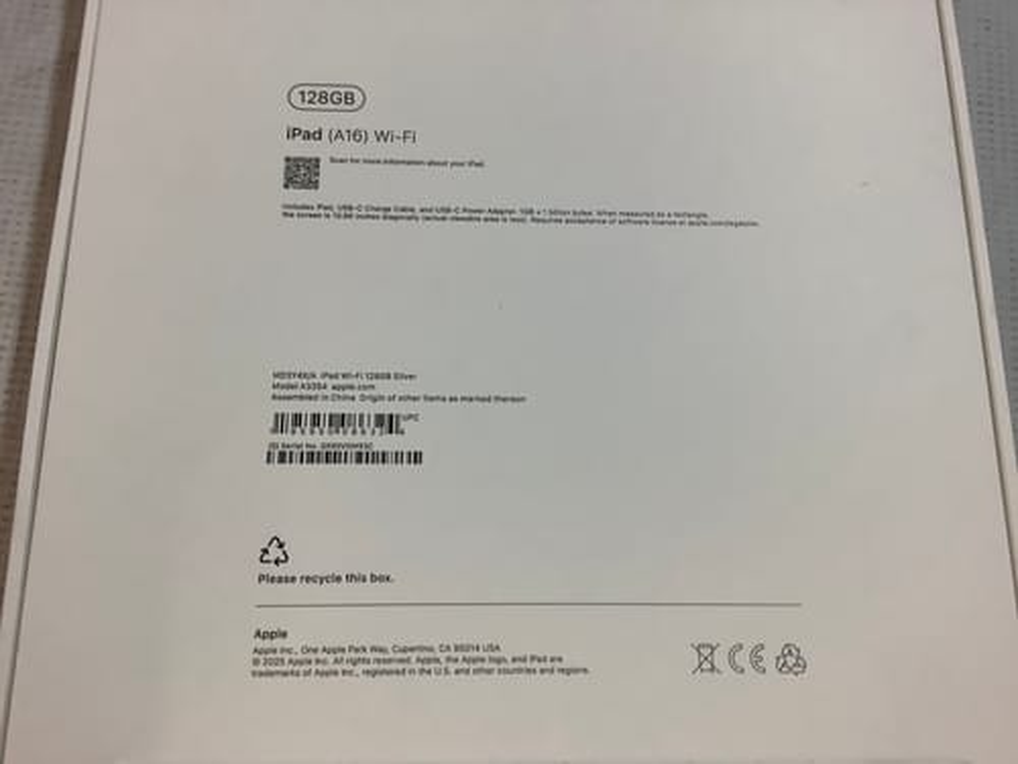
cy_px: 382
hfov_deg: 58.4
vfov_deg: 45.4
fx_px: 912
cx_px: 509
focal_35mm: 31
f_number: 2.4
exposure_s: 1/50
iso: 80
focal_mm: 3.3
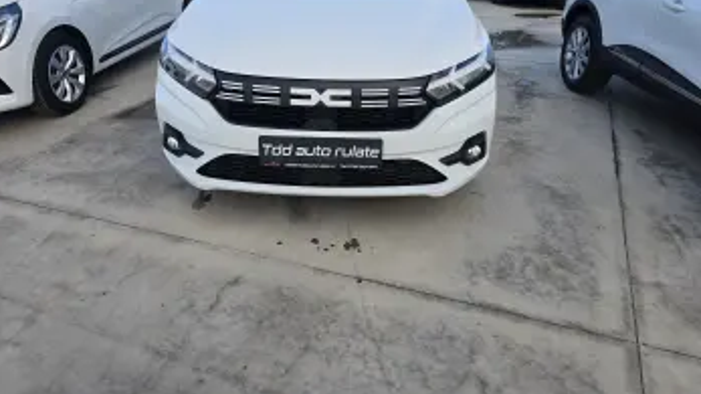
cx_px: 354
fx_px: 483
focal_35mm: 26
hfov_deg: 71.9
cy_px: 131
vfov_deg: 43.7
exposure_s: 1/180
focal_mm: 6.3
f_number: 1.7
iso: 12
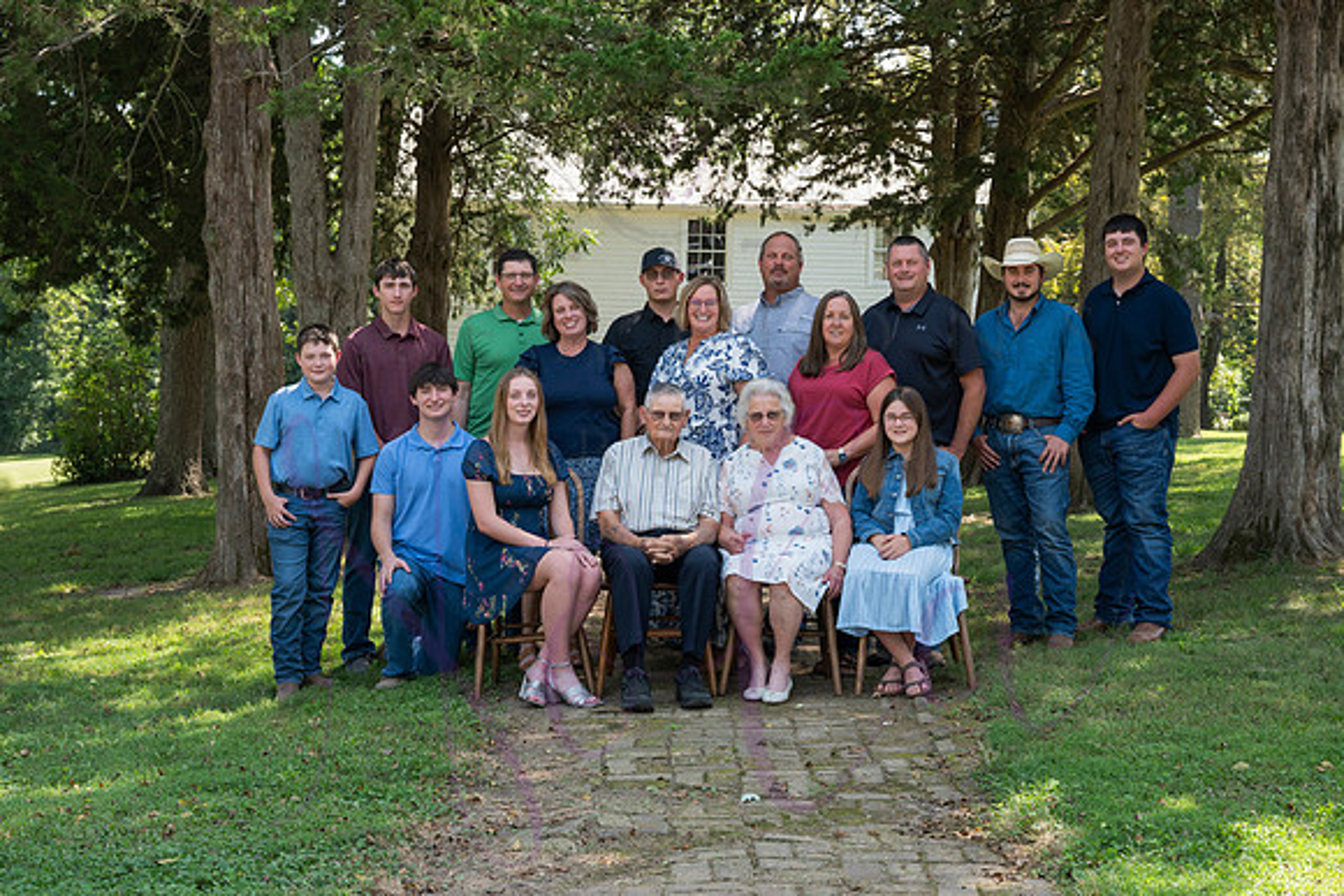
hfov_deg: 38.2
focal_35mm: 52
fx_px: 1942
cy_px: 448
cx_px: 672
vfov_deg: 26.0
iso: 400
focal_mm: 52
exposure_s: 1/160
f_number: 8
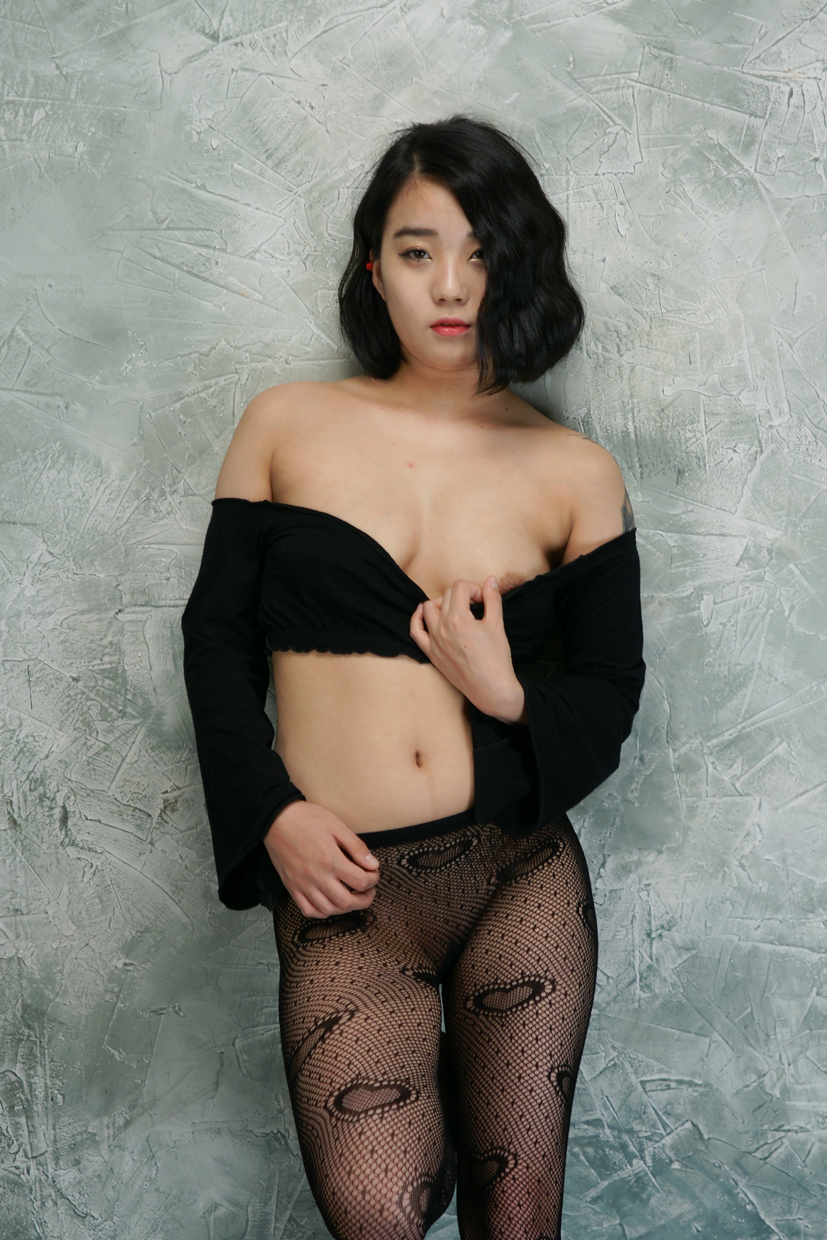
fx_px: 3618
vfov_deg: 19.5
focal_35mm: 105
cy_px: 620
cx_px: 414
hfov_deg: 13.0
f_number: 2.8
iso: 200
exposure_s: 1/125
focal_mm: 70
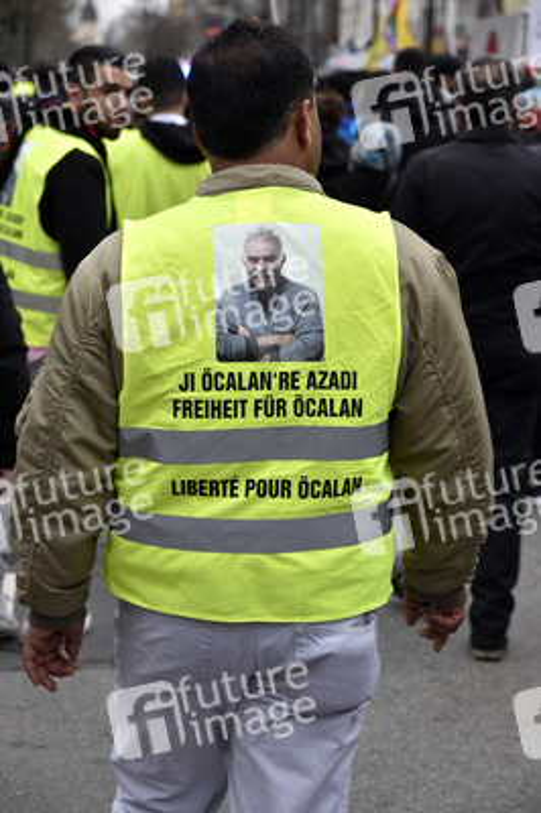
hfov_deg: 13.7
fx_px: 2258
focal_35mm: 100
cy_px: 406
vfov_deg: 20.4
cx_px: 270
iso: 280
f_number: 8
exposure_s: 1/250
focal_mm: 100
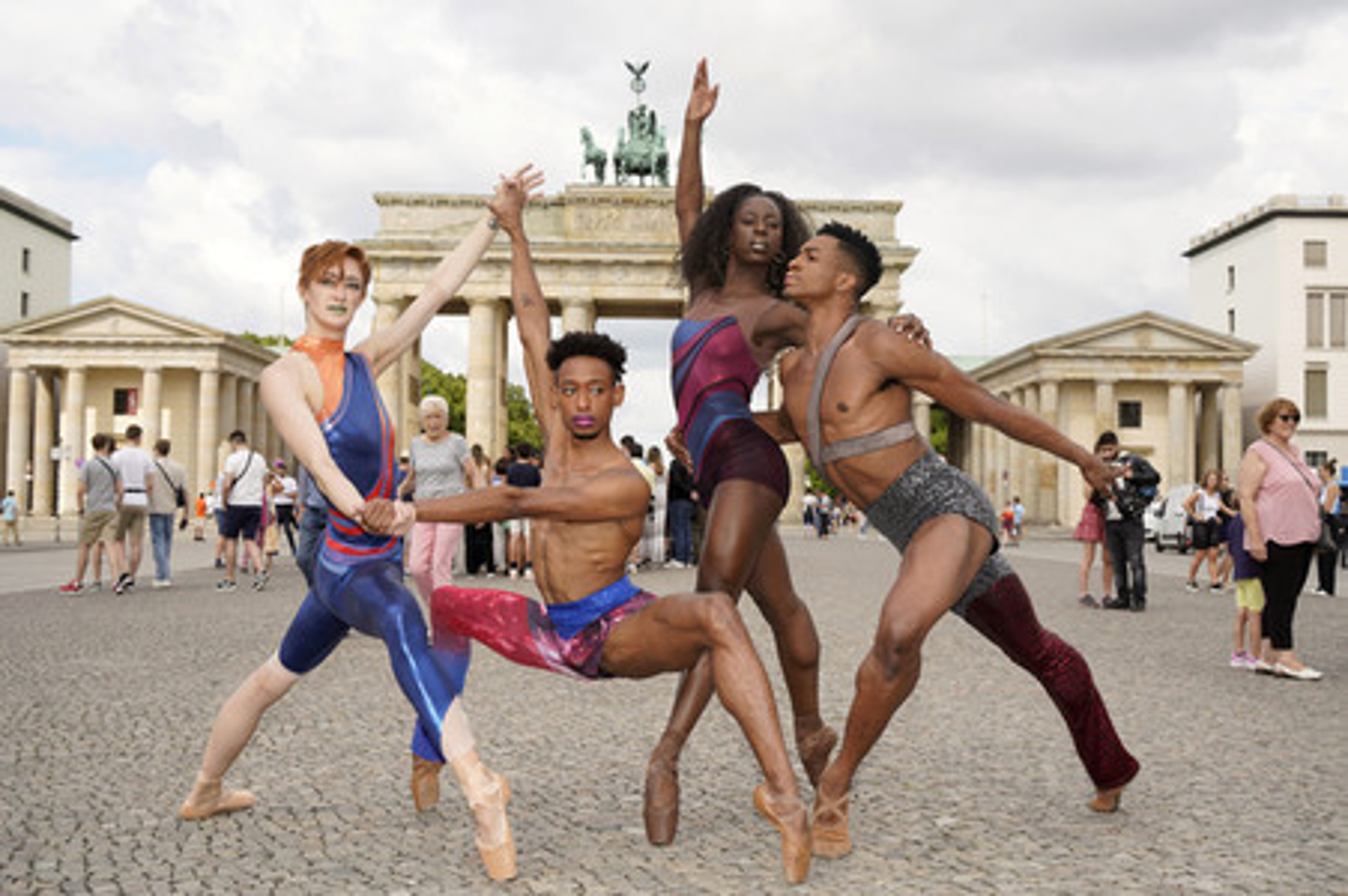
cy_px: 448
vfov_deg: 31.8
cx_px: 674
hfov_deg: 46.4
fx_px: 1571
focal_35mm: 42
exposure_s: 1/250
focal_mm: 42
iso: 100
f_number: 6.3
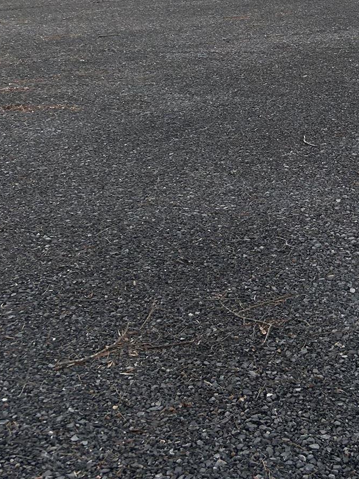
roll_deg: -0.4
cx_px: 403
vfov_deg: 26.8
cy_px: -35
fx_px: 926
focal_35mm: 67
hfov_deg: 20.8
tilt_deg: -4.9
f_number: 1.5
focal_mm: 5.7
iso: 50
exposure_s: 1/121
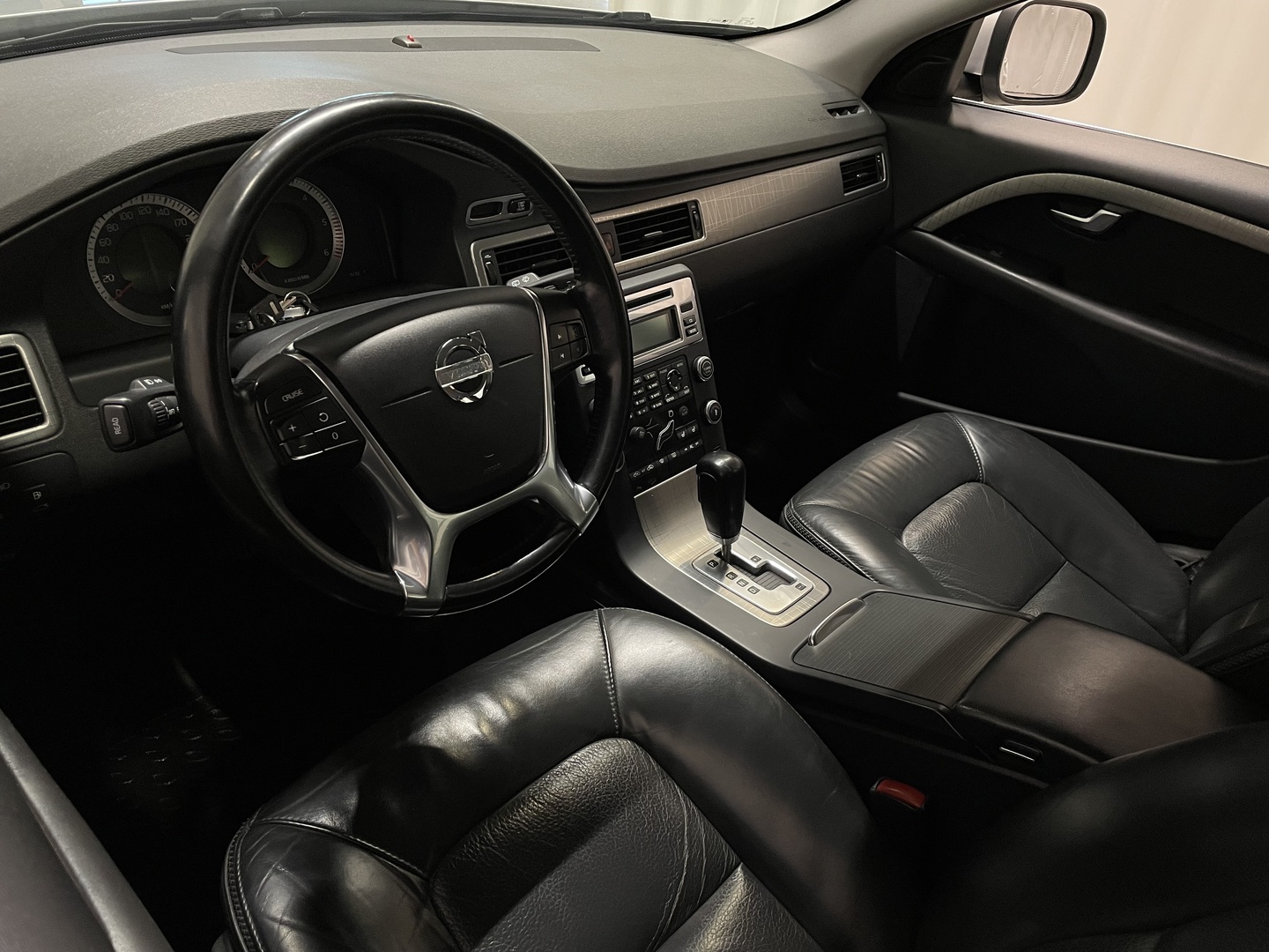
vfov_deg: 53.1
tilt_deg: -34.7
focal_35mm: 26
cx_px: 634
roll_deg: -8.3
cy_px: 476
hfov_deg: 67.3
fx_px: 953
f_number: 1.6
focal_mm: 4.2
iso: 160
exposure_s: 1/50
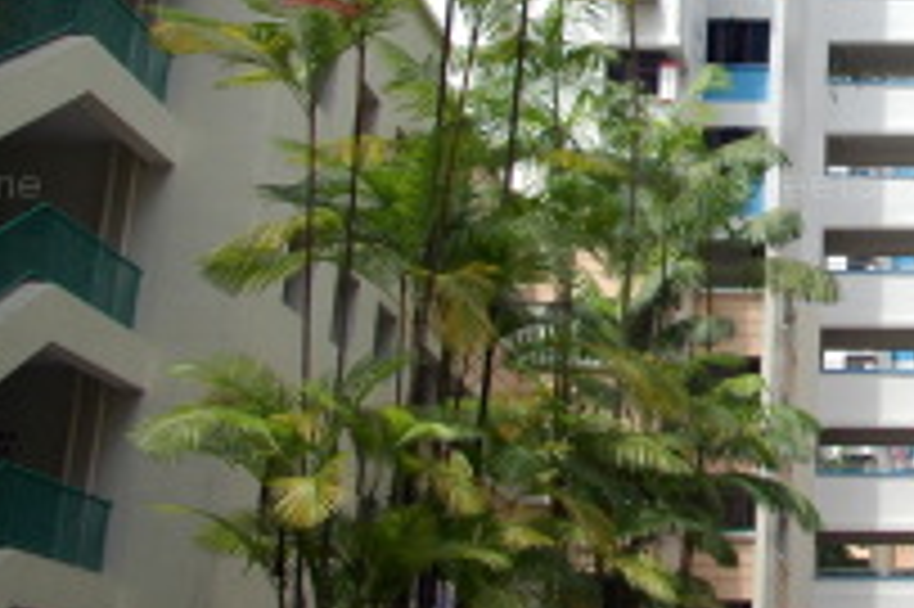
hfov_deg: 25.6
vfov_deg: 18.4
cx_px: 1018
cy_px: 83
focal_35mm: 73
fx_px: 1852
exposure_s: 1/1000
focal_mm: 18
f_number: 4.5
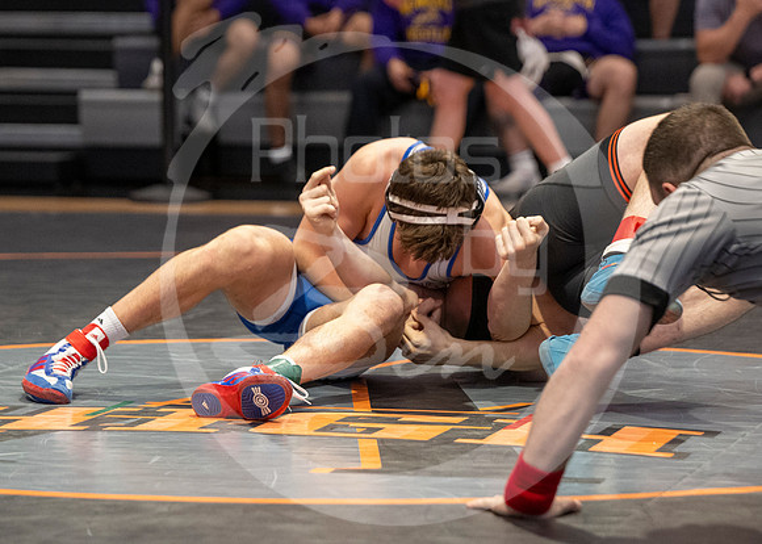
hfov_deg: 11.4
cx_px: 327
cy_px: 321
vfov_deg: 8.2
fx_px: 3809
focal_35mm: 176
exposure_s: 1/1000
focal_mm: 100
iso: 3200
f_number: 2.8
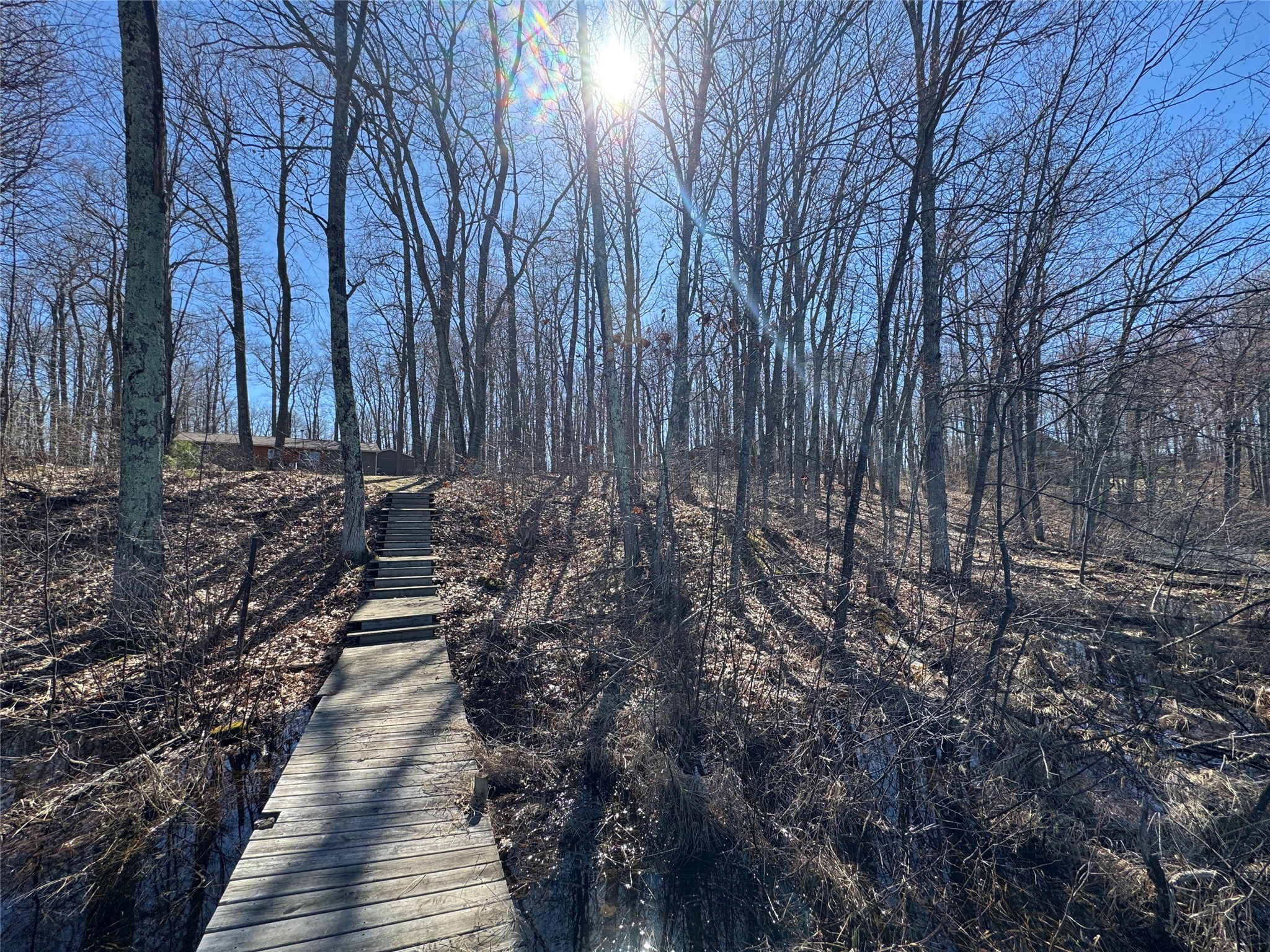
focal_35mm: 14
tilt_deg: +6.1
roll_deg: -0.1
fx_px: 514
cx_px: 635
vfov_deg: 85.7
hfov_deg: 102.1
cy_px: 476
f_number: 2.2
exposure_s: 1/749
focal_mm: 2.22
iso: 40
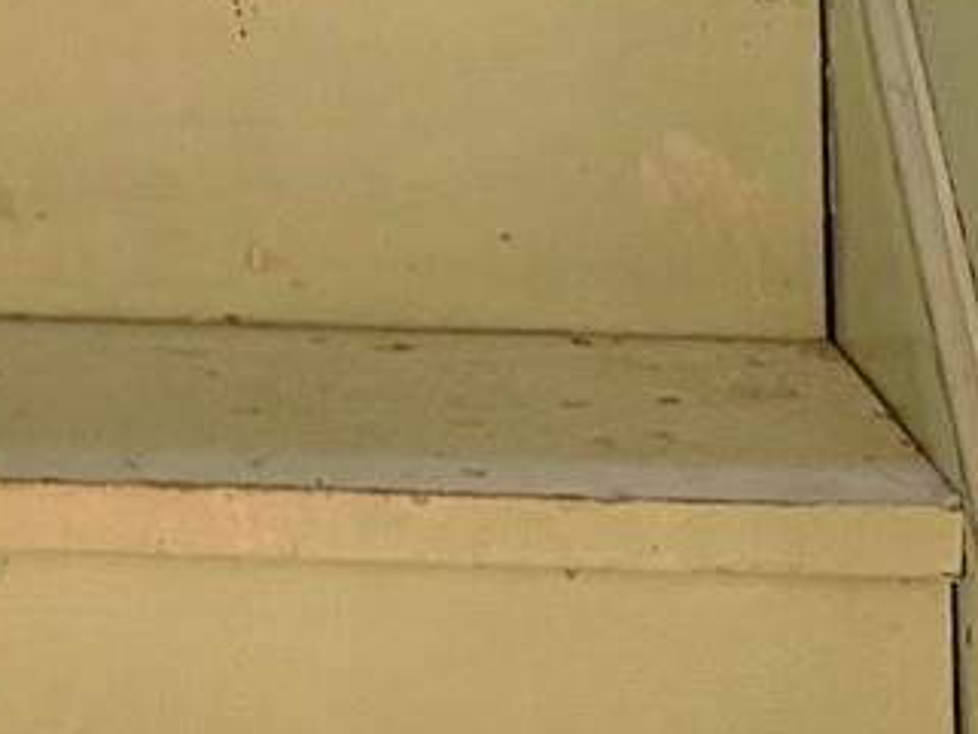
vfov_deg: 8.6
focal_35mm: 153
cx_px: -235
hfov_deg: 12.6
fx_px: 4324
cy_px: -1209
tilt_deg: +8.6
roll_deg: +0.1
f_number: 1.78
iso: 500
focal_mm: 6.76
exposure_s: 1/60
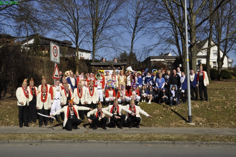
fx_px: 245
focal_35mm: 38
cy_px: 78
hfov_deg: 51.3
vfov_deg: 35.4
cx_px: 118
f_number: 25
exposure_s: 1/200
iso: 400
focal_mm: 25
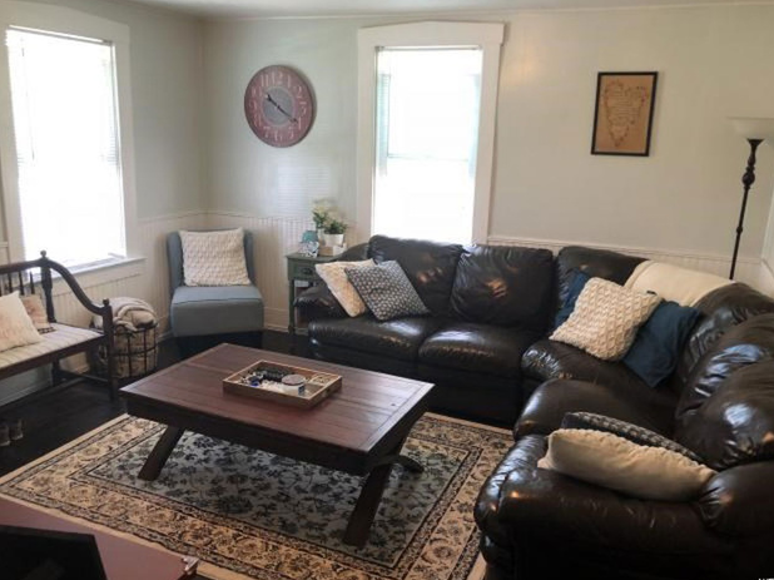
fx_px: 648
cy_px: 287
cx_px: 398
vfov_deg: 48.2
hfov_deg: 61.7
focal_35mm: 29
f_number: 1.8
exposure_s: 1/17
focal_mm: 3.99
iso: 40
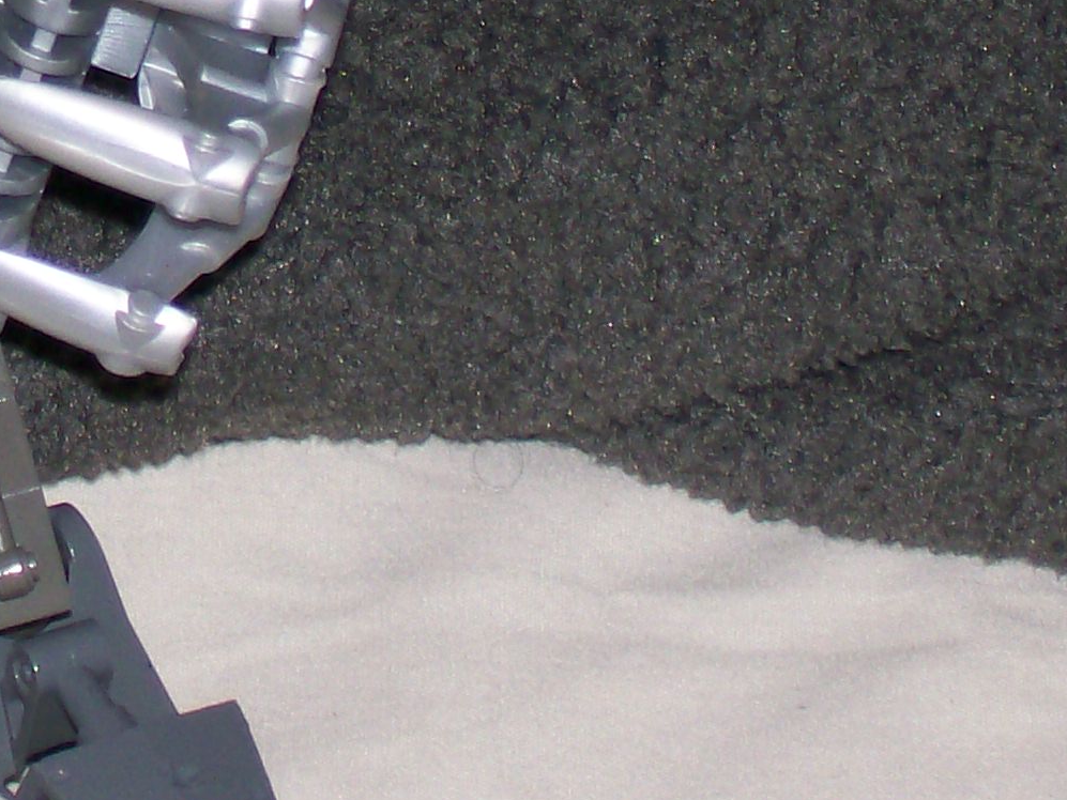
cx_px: -311
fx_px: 8262
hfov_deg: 7.3
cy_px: -383
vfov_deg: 5.5
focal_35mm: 268
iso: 80
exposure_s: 1/109
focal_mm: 14.3
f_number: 4.3
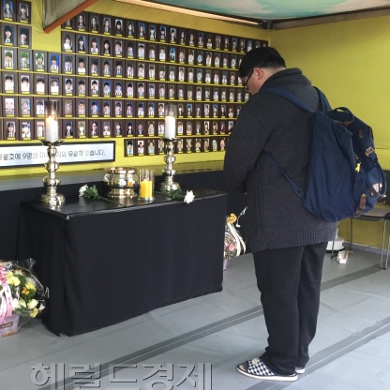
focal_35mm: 40
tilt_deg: -8.9
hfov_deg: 41.1
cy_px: 180
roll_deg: -0.5
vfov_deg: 41.8
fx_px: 510
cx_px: 120
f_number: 2.2
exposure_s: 1/30
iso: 50
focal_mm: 4.15
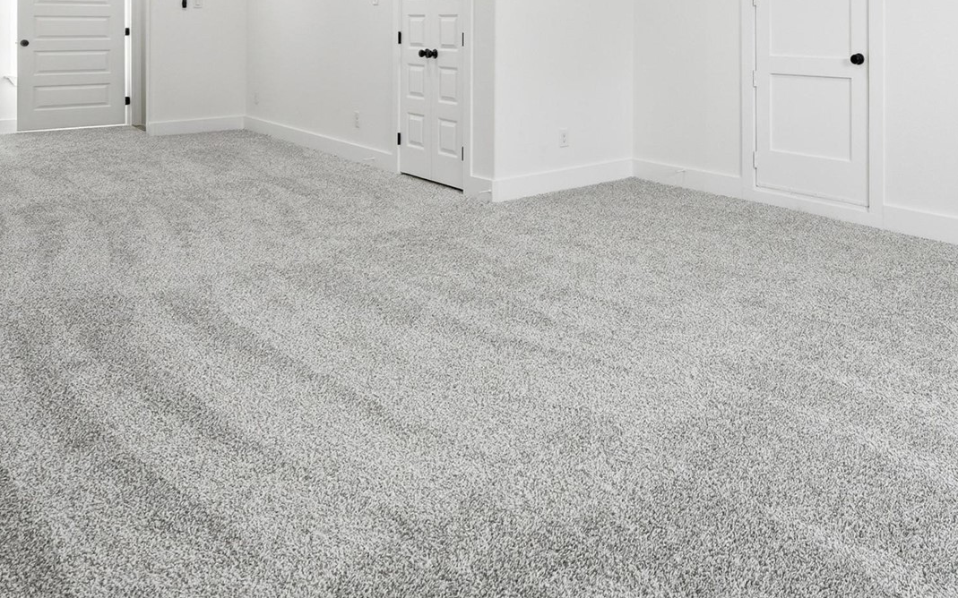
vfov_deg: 39.0
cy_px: 23
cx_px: 666
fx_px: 757
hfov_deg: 62.4
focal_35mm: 29
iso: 100
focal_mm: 14
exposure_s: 1/125
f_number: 9
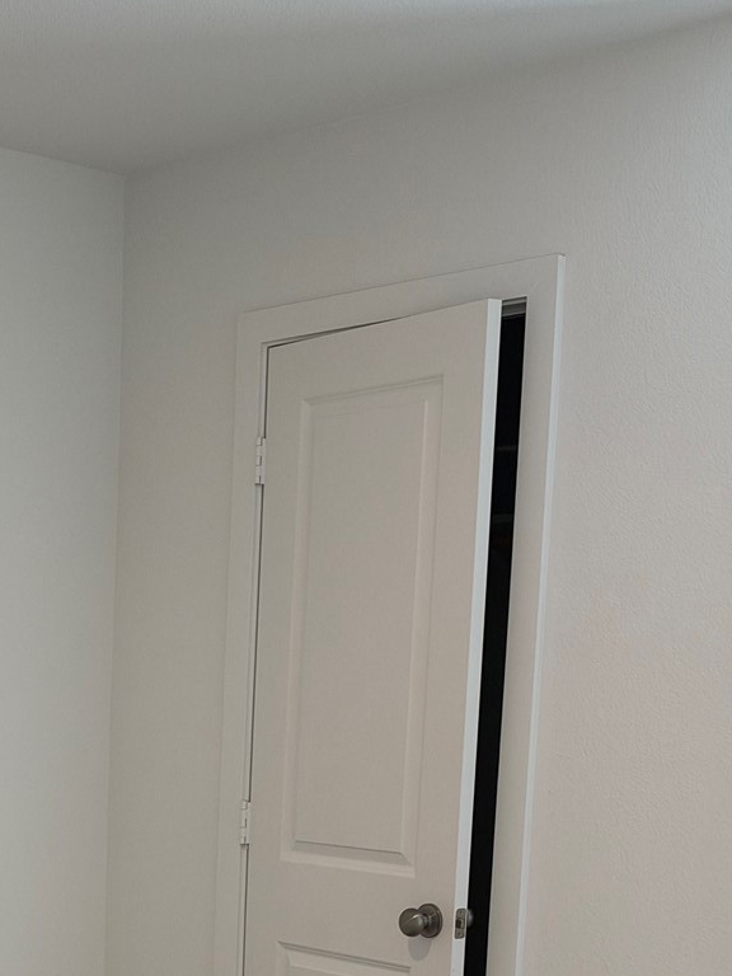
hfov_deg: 21.7
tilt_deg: -11.1
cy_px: 1014
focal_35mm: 64
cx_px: -80
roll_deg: +0.0
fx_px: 1804
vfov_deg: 28.1
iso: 125
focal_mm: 6.93
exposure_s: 1/121
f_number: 1.8
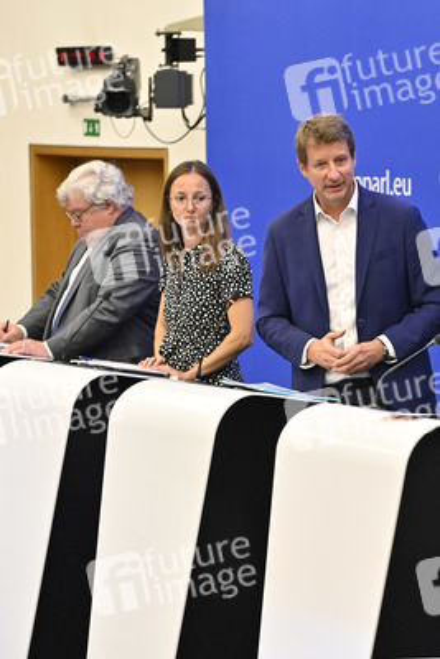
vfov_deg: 20.0
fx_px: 1868
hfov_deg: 13.4
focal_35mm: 102
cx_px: 220
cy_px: 330
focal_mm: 102
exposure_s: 1/800
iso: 5000
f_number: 2.8
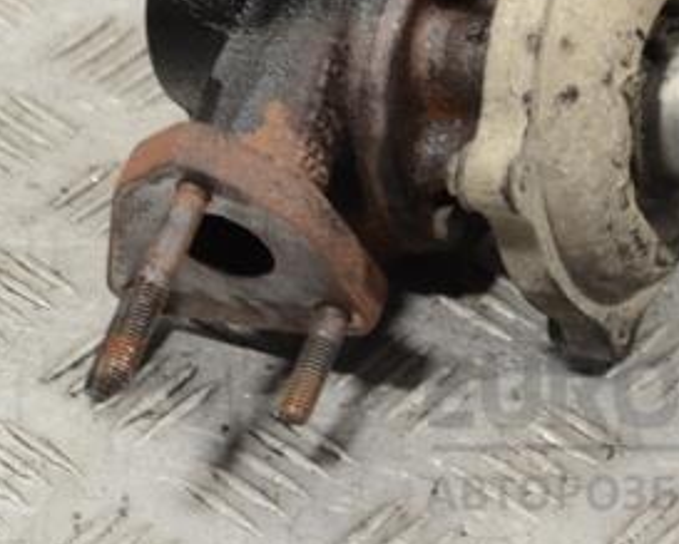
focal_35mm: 170
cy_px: 60
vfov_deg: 9.1
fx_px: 3421
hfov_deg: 11.3
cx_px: 378
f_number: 5.6
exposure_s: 1/30
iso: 280
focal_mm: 55
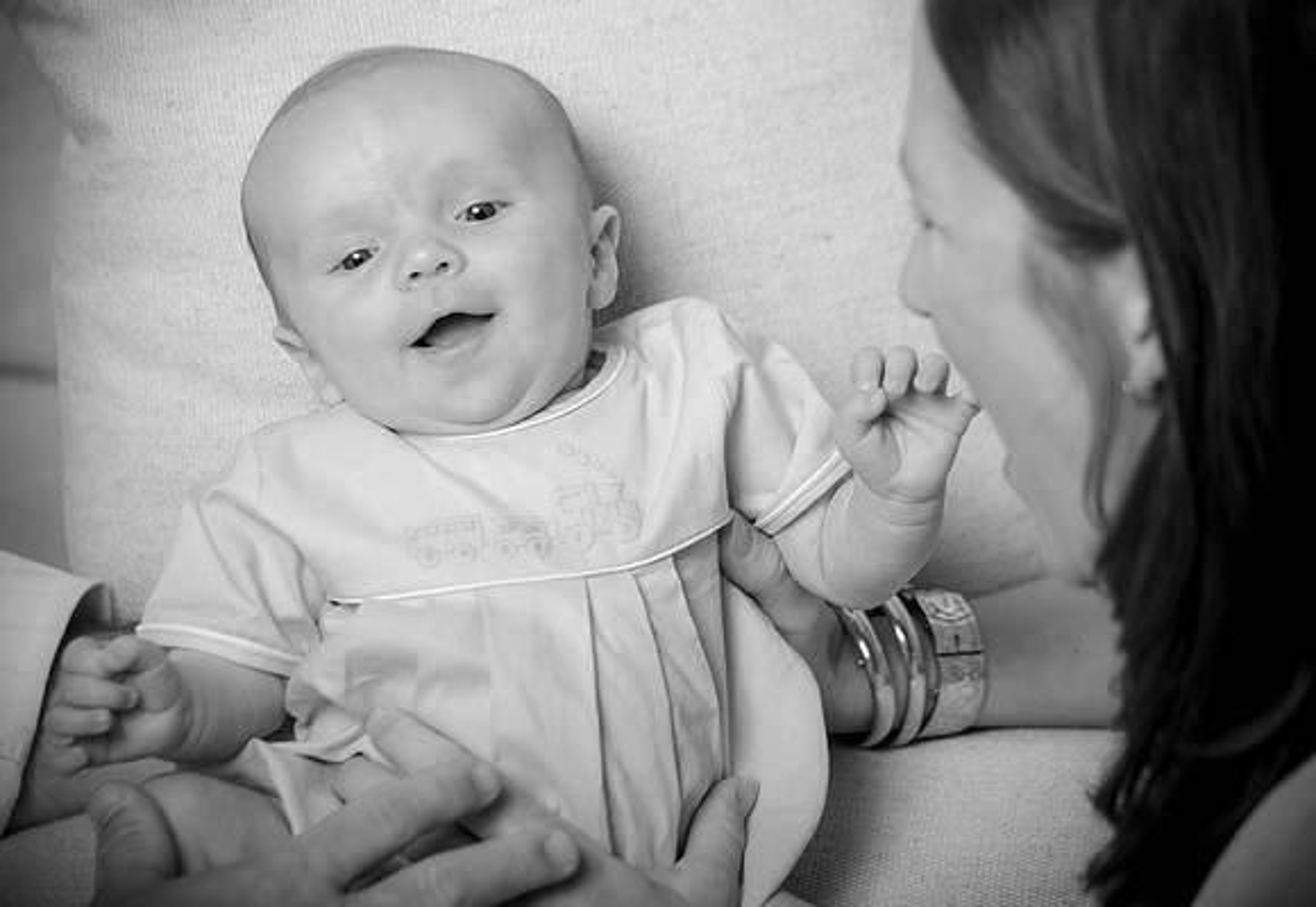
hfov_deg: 10.2
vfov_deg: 7.0
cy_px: 454
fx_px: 7376
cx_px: 636
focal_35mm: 200
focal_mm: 195
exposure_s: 1/200
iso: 250
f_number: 5.6
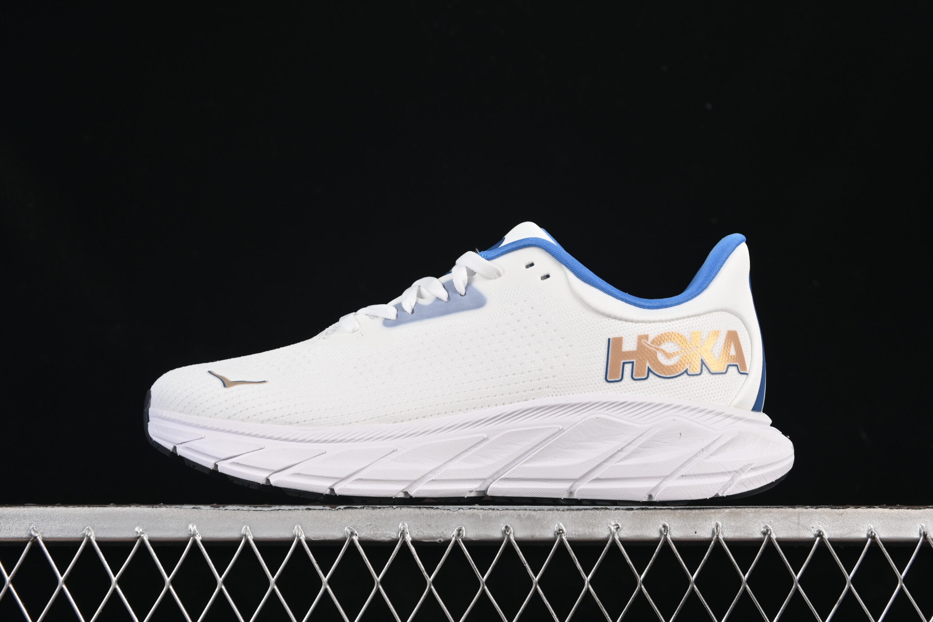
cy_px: 311
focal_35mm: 75
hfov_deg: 27.0
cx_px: 466
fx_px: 1944
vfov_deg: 18.2
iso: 160
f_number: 8
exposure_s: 1/80
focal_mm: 50
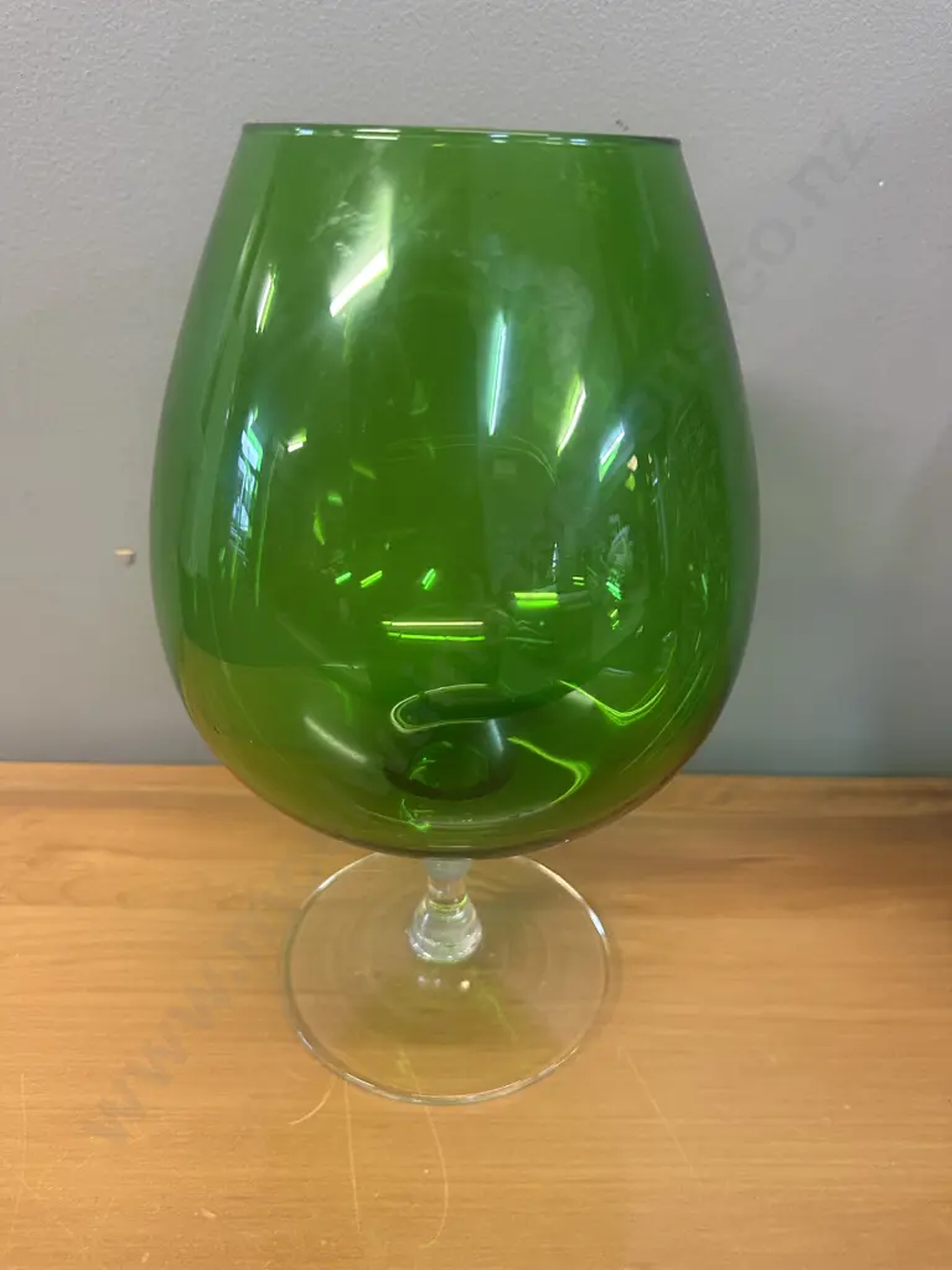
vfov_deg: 71.6
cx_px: 476
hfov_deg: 56.8
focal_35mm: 24
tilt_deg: -29.0
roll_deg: -3.2
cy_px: 635
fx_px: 880
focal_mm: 6.86
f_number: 1.78
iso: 320
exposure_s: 1/50
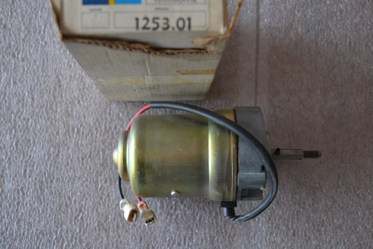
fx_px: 497
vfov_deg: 28.1
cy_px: 124
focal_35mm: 48
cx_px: 186
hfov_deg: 41.1
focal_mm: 32
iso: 1400
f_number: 4.8
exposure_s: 1/60
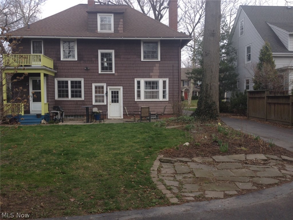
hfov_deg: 52.6
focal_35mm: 35
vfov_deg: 40.7
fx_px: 296
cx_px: 146
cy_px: 110
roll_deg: -0.2
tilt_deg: -4.1
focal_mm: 4.28
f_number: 2.4
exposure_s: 1/673
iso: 50
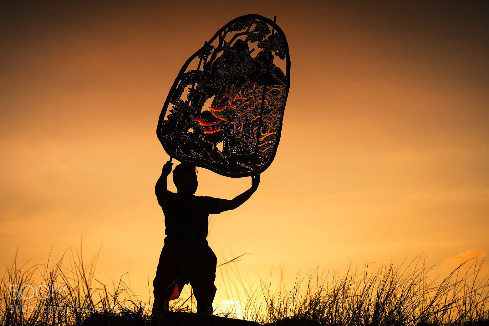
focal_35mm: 43
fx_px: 584
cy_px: 166
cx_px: 240
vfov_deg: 31.2
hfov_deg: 45.4
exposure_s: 1/3200
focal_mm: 42
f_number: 3.2
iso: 200
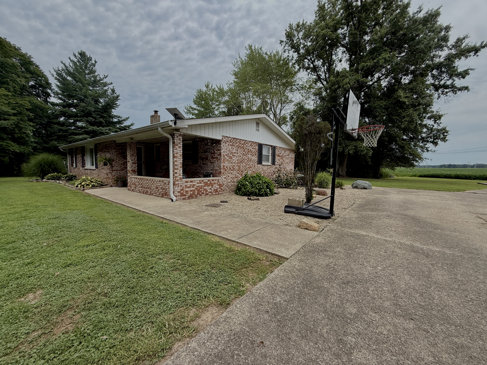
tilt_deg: -0.2
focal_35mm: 14
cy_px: 182
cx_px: 244
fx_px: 197
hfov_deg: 102.1
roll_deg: -1.2
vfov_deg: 85.7
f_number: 2.2
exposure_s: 1/901
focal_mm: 2.22
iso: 50
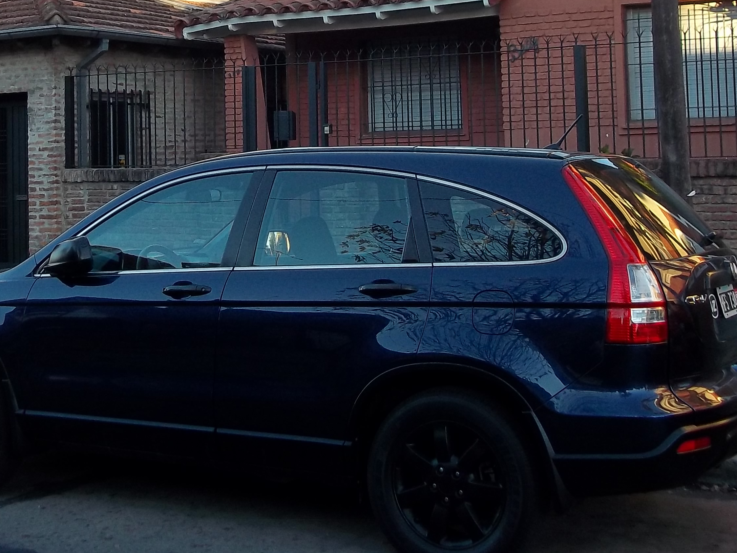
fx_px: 1213
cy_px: 66
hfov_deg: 33.7
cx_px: 302
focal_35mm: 57
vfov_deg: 25.0
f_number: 2.9
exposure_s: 1/160
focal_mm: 5.7
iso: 80
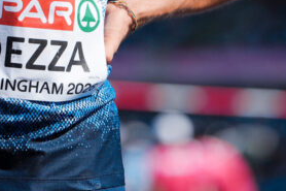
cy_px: -142
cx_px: 83
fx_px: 3485
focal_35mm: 439
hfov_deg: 4.7
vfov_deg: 3.1
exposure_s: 1/4000
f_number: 2
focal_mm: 122
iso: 100
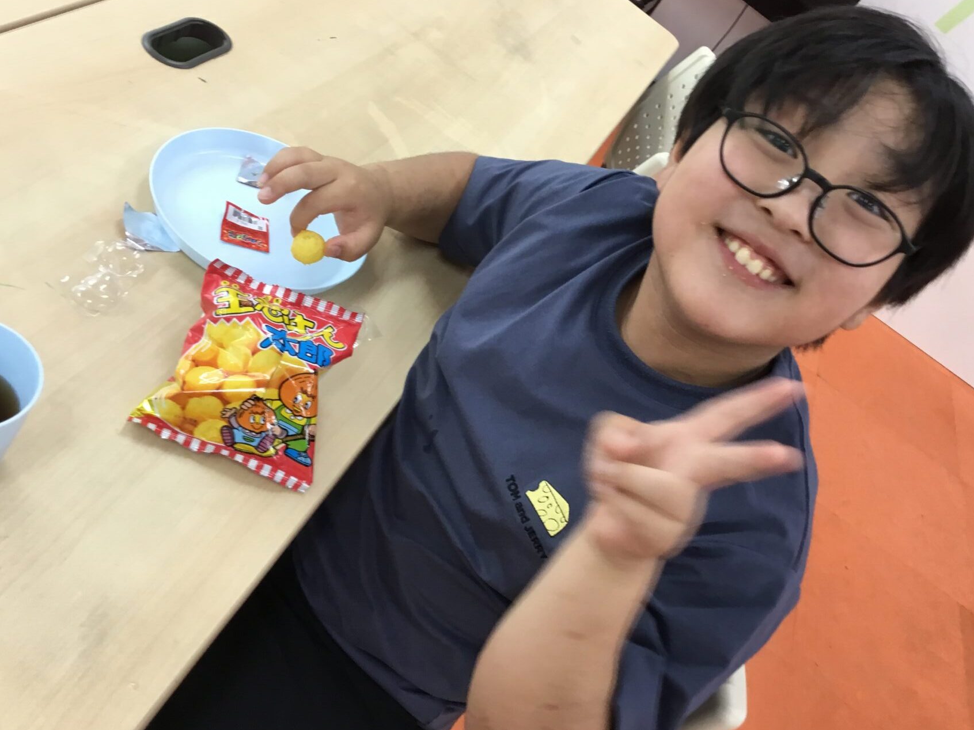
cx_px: 499
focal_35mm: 33
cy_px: 348
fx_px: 928
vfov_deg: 42.9
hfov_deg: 55.3
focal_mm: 3.3
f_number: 2.4
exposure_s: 1/33
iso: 80
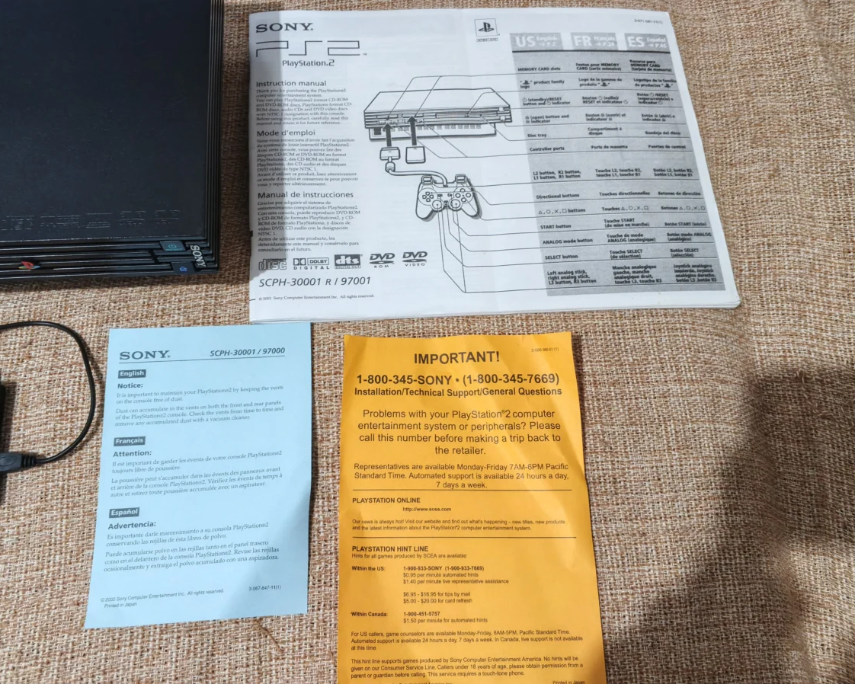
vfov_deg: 58.8
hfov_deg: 70.2
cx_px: 410
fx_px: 607
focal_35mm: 24
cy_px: 342
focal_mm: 4.11
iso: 1407
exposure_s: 1/40
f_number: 1.6
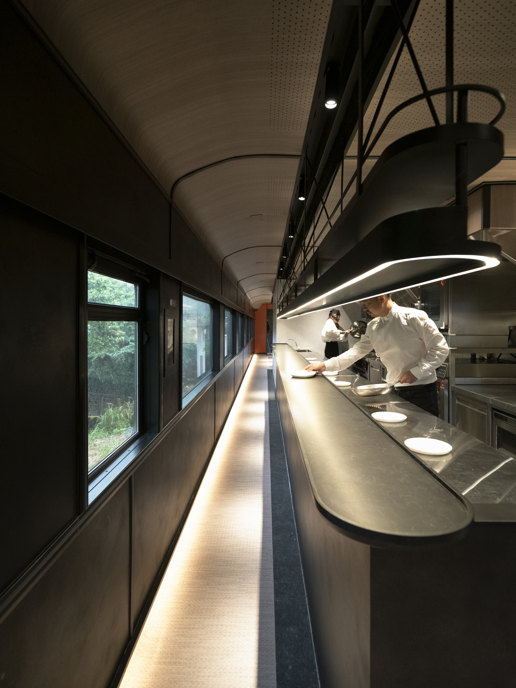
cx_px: 258
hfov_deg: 71.6
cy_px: 344
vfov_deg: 87.7
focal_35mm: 18
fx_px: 358
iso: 1600
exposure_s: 1/60
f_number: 2.8
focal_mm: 9
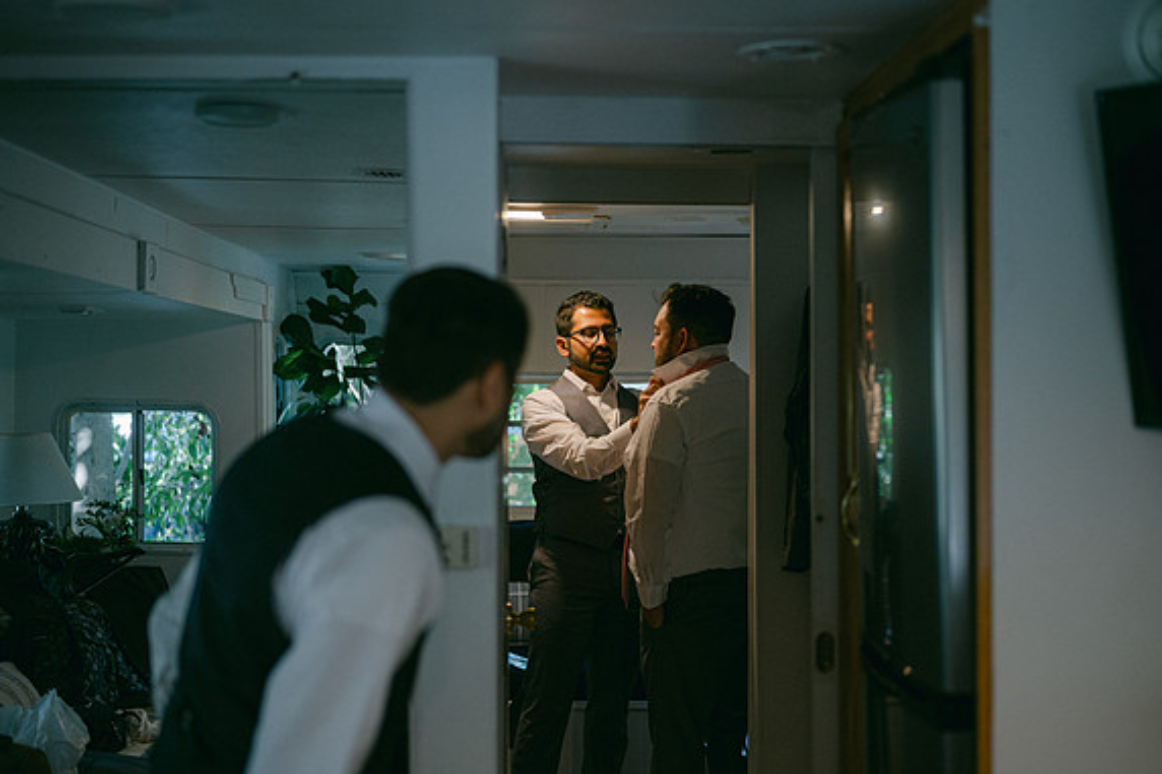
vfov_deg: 25.5
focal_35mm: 53
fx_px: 1710
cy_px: 386
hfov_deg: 37.5
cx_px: 585
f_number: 1.8
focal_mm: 50
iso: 320
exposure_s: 1/125
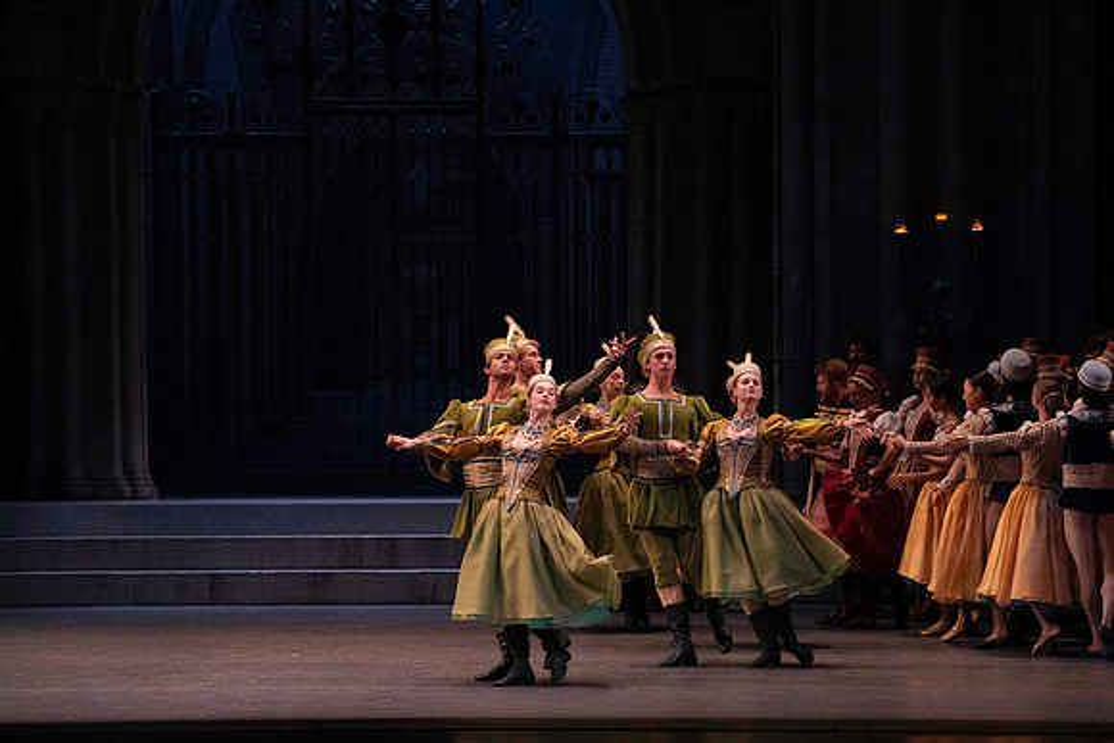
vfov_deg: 9.1
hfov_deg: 13.6
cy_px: 372
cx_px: 557
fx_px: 4673
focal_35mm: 151
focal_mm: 151
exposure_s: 1/400
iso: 12800
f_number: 7.1
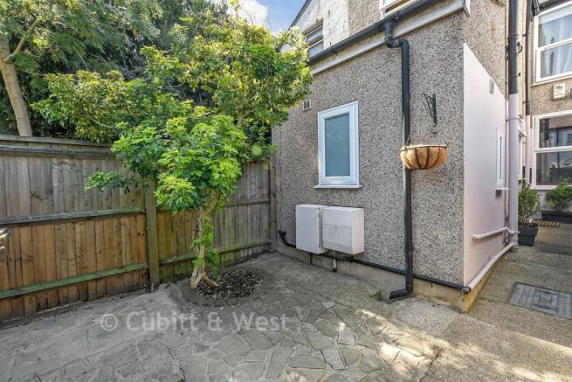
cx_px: 286
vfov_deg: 77.4
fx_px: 238
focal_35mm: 15
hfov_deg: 100.4
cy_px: 191
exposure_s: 1/50
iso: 160
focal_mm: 10
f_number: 8
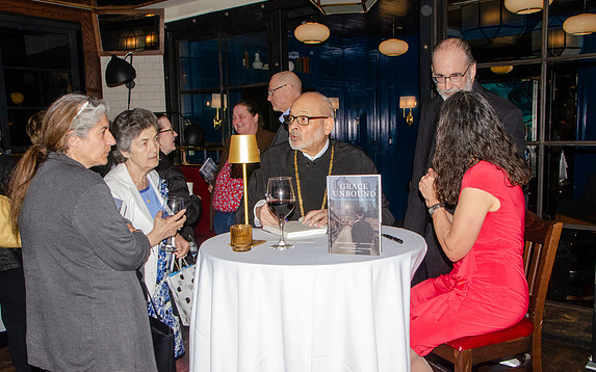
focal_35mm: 34
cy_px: 179
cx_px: 300
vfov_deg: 37.3
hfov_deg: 56.7
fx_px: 552
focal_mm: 22
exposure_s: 1/160
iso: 2500
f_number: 14
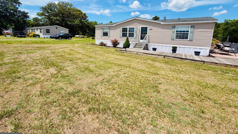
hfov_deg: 99.4
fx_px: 101
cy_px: 49
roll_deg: -1.6
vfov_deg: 65.9
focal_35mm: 16
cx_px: 116
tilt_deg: -6.9
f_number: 2.2
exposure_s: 1/942
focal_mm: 2.22
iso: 20
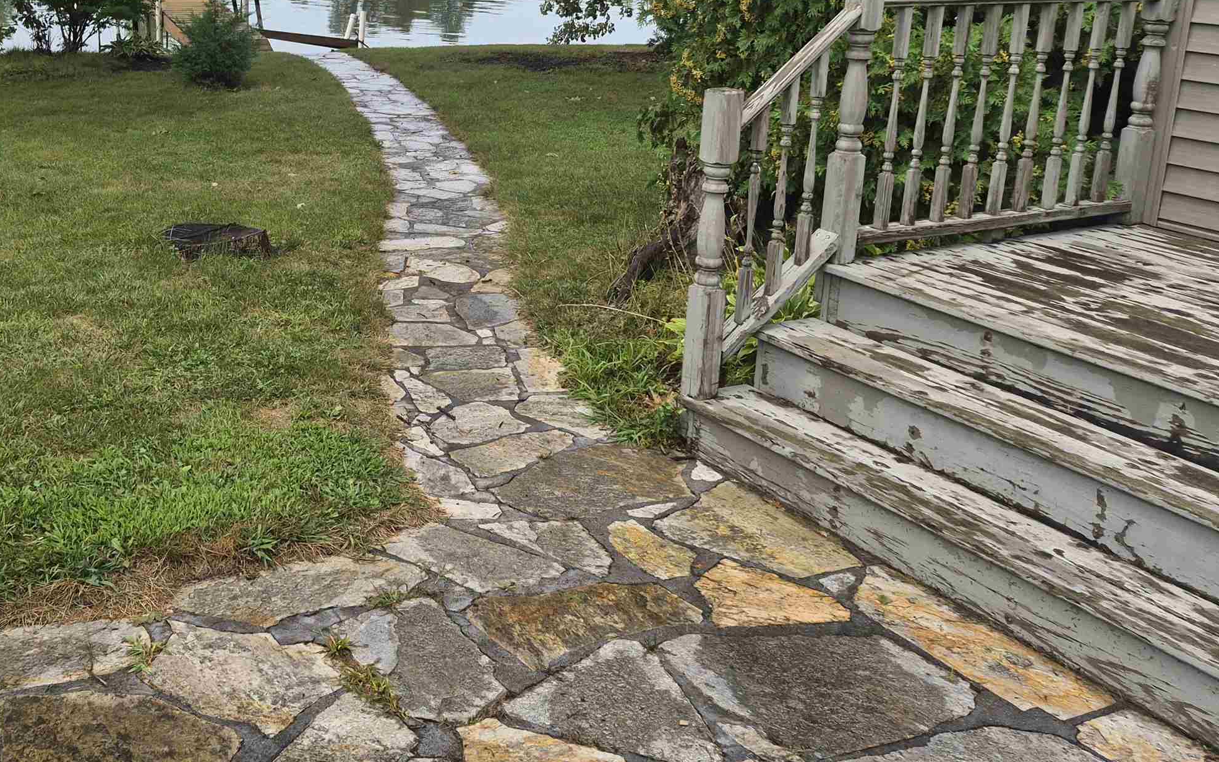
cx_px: 350
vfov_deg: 32.9
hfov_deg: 50.0
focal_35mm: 38
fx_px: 1262
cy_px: 181
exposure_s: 1/2456
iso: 80
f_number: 1.8
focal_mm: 5.4
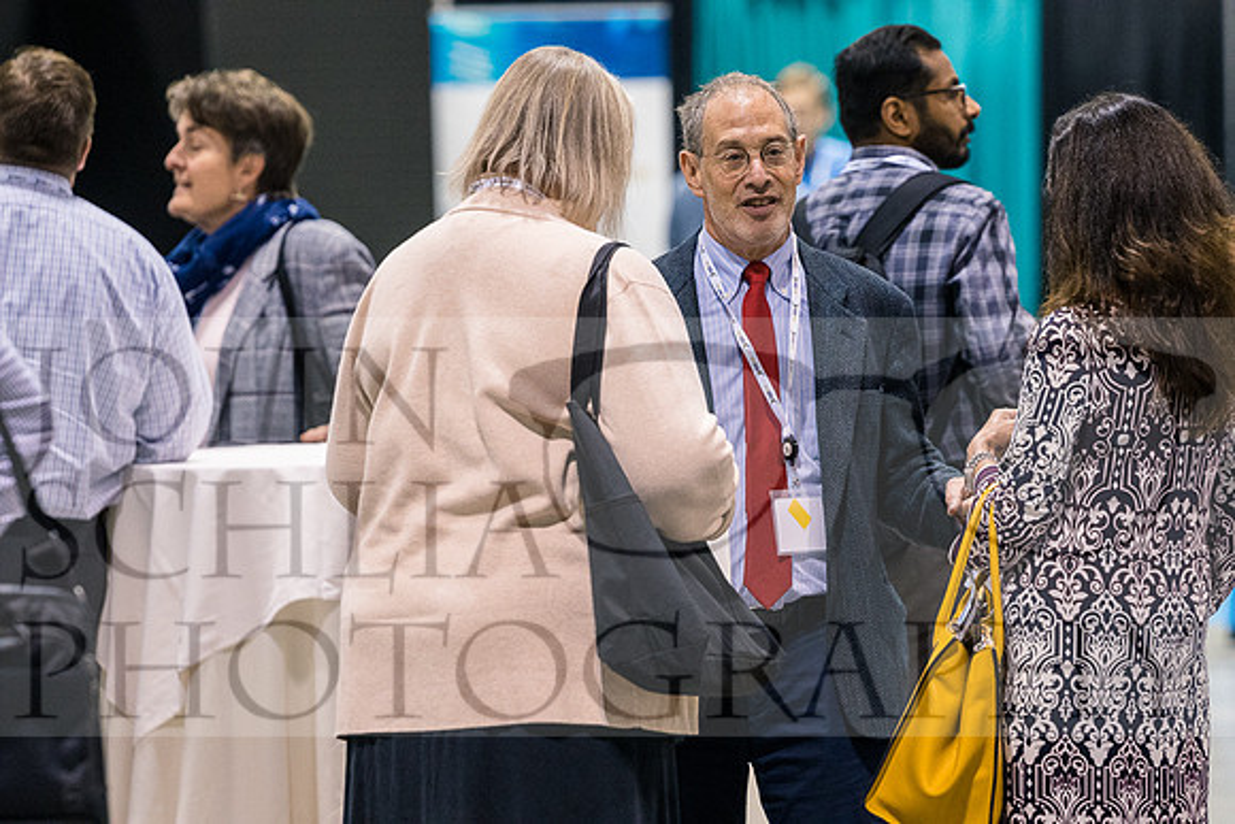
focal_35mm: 268
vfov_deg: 5.1
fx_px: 9196
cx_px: 618
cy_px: 412
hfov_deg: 7.7
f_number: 3.5
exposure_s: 1/160
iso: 3200
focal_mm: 179
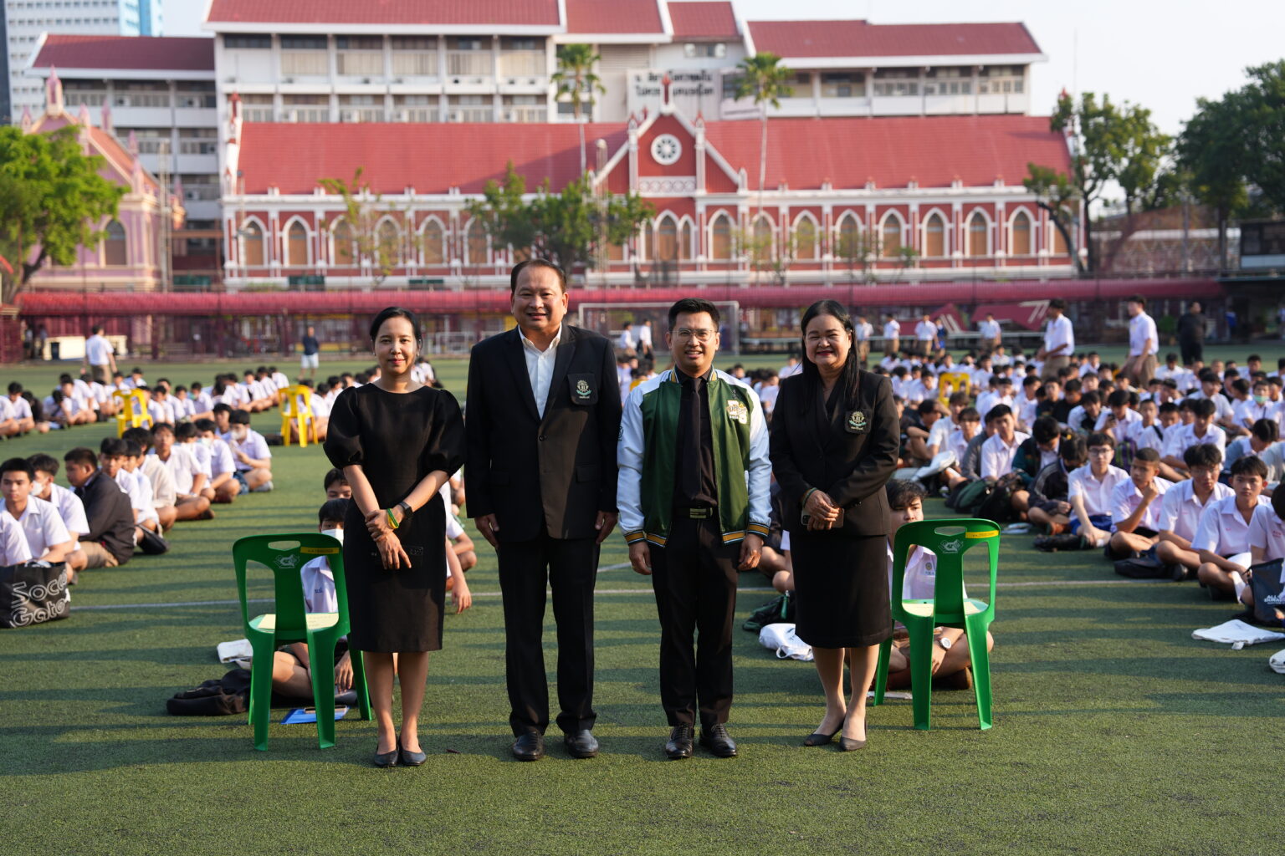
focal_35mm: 53
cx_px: 642
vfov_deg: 25.5
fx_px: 1892
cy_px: 428
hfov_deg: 37.5
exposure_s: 1/500
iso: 100
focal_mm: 53
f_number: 2.8
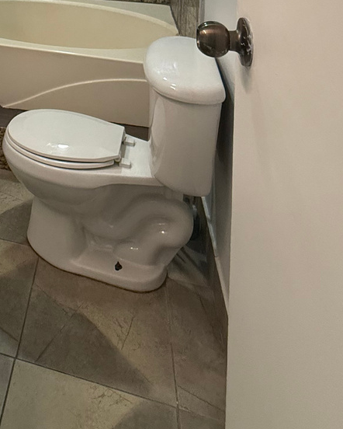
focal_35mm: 38
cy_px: -90
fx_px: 482
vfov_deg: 36.5
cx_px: -18
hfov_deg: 34.7
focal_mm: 2.22
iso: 320
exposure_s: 1/120
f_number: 2.2
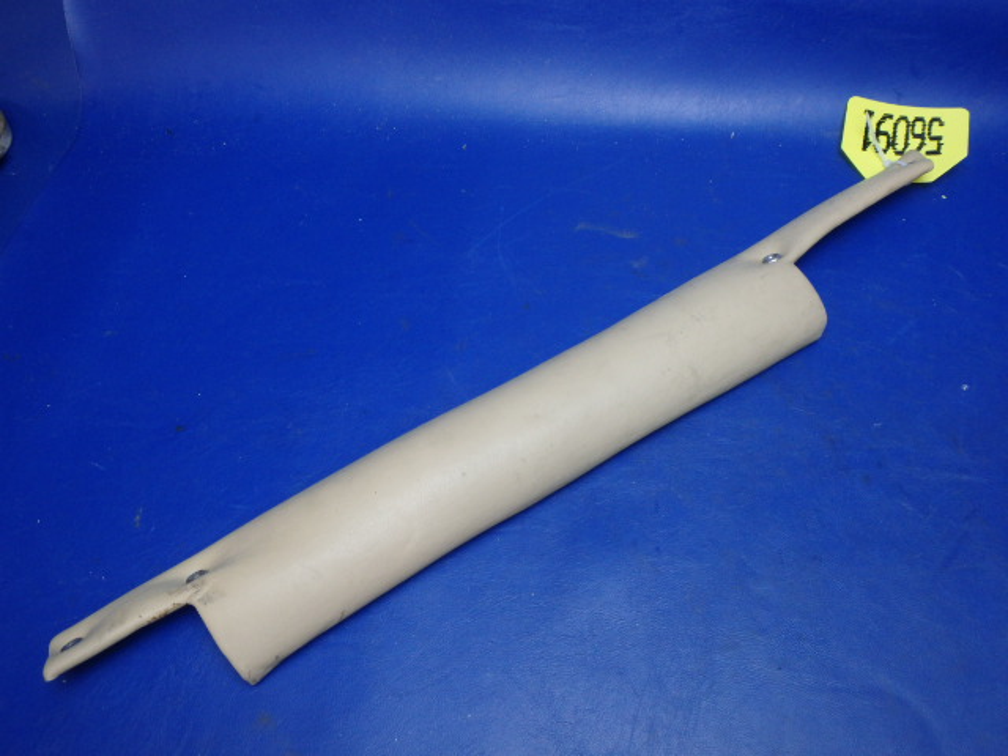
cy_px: 378
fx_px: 815
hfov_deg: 63.4
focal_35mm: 28
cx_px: 504
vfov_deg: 49.7
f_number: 3.9
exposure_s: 1/30
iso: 320
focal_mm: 5
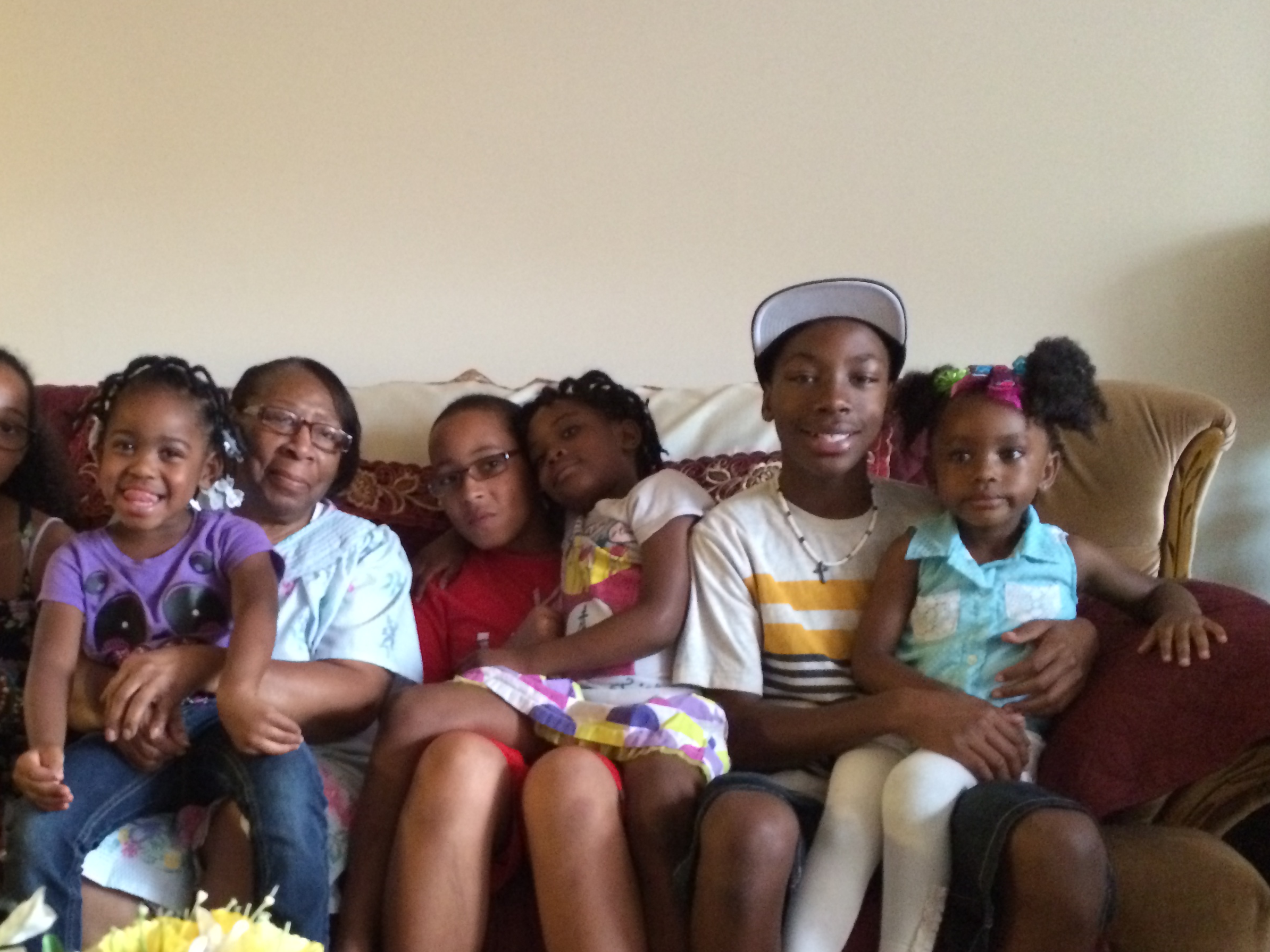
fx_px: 1504
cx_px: 411
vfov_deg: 34.9
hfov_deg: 45.0
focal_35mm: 41
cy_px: 601
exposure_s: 1/15
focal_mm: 4.12
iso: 500
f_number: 2.2
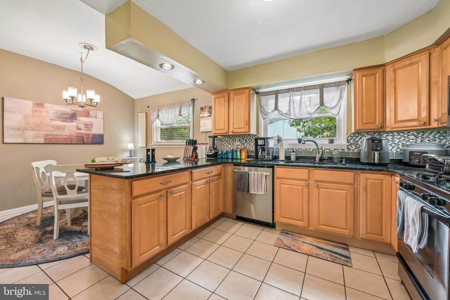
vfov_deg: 81.2
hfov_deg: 104.2
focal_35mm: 14
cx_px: 225
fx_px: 175
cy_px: 150
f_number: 11
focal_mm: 14
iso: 400
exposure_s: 1/6
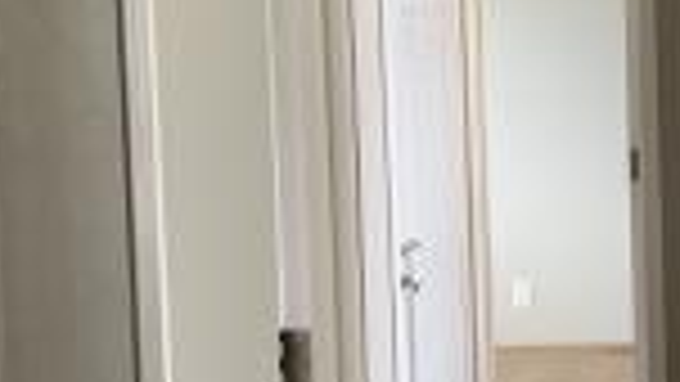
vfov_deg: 10.1
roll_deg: +0.2
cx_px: 725
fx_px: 2164
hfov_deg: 17.3
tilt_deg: -3.5
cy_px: 270
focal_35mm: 120
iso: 160
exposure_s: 1/60
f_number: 1.8
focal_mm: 4.25
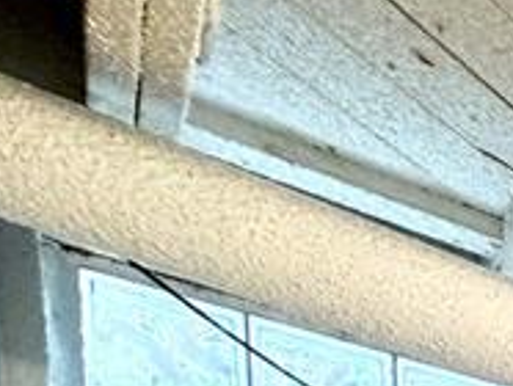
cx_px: 1368
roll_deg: -3.1
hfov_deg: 13.3
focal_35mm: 77
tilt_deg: -5.9
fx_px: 1143
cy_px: 982
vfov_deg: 13.1
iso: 250
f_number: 2.2
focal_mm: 2.22
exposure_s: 1/60
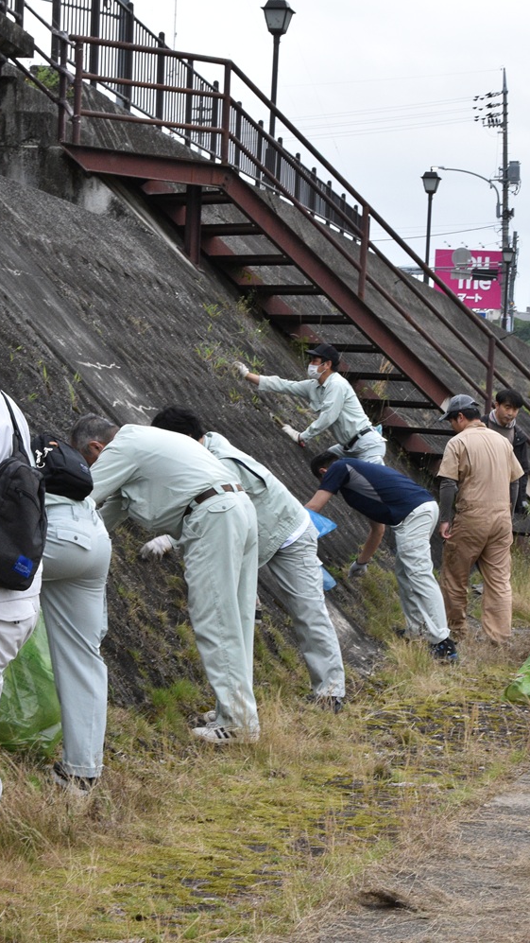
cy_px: 471
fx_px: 2598
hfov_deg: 11.6
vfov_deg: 20.6
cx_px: 317
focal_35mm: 104
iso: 1000
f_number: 11
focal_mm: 44
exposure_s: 1/100
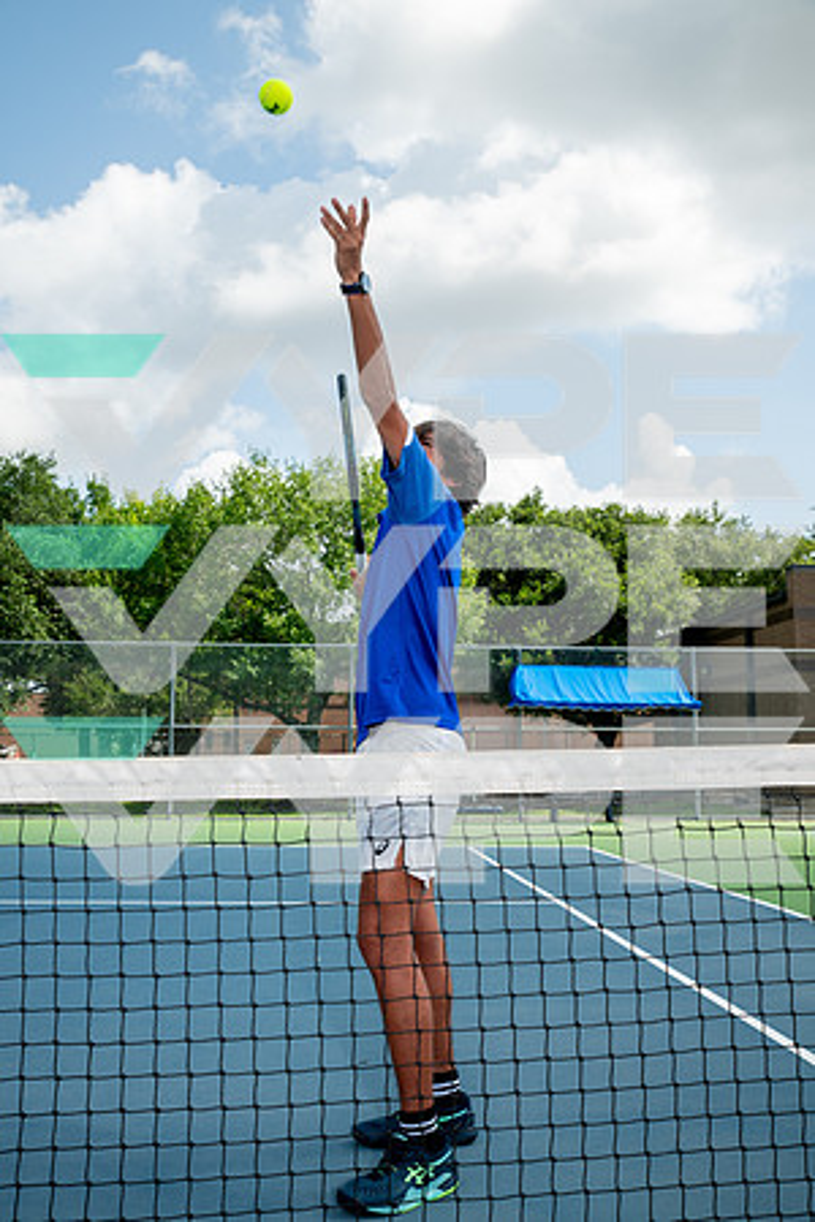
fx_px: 1188
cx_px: 408
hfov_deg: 37.9
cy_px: 611
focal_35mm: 35
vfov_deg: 54.4
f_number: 7.1
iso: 125
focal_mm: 35
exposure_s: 1/400
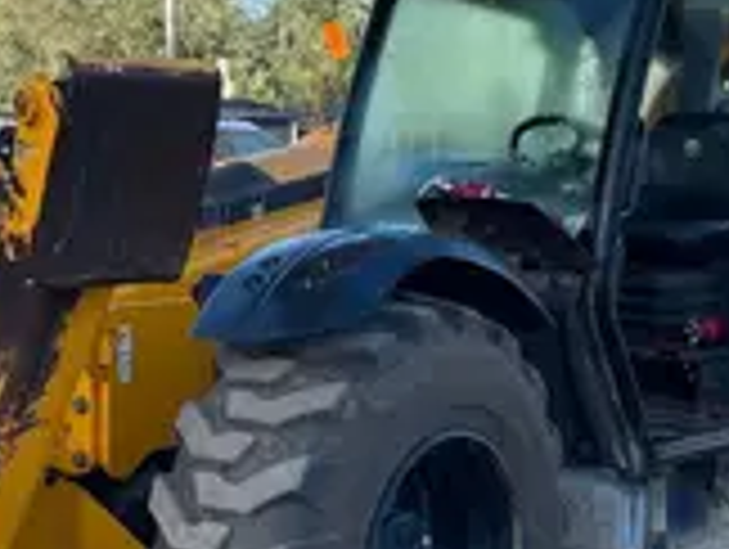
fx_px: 1856
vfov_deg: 16.8
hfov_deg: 21.6
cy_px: 232
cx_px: 50
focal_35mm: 88
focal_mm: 4.2
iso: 32
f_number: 1.6
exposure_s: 1/801
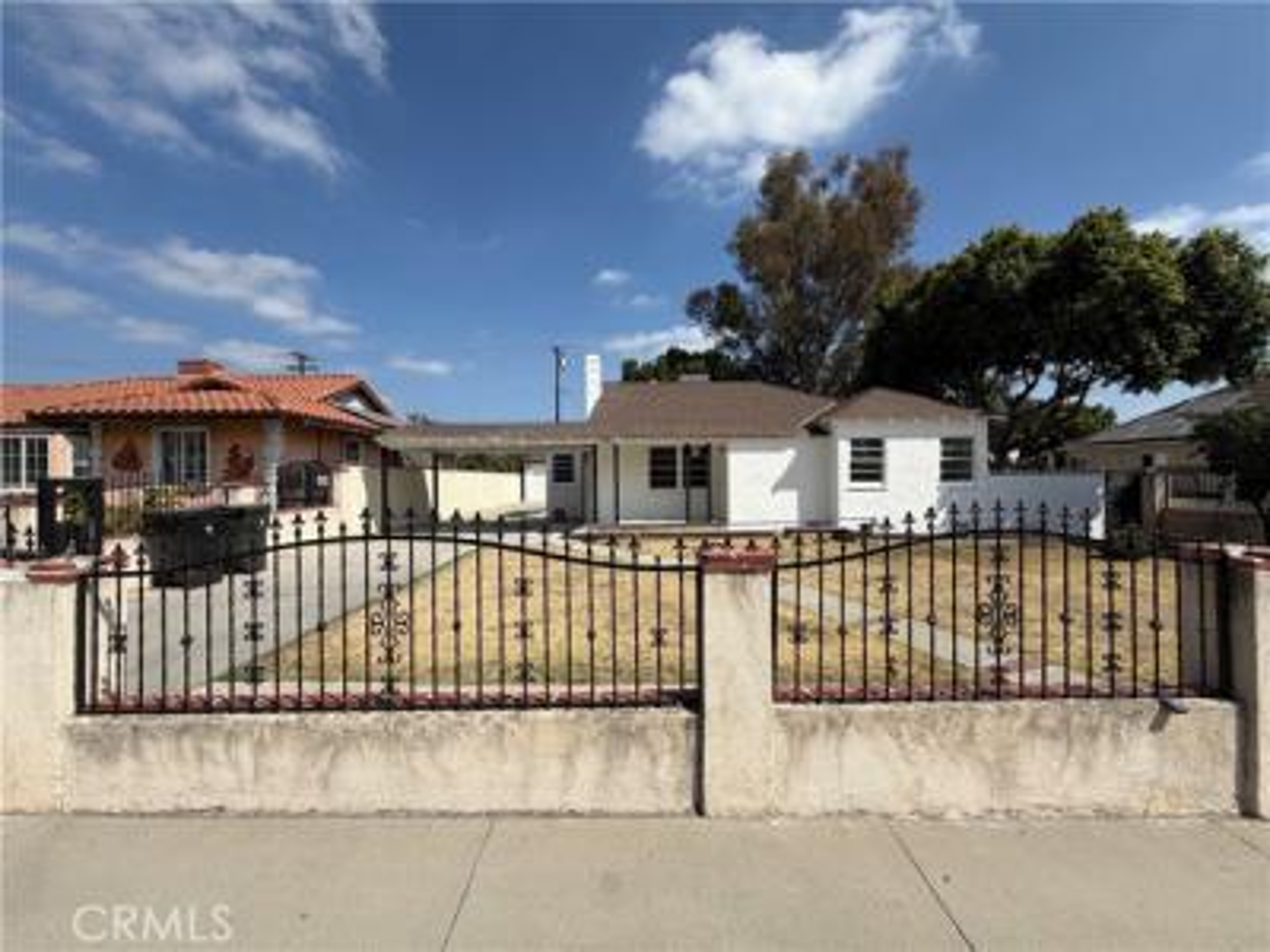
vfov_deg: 85.7
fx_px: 514
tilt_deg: +0.2
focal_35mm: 14
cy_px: 476
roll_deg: +1.2
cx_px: 635
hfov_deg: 102.1
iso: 20
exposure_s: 1/1211
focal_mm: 2.22
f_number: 2.2
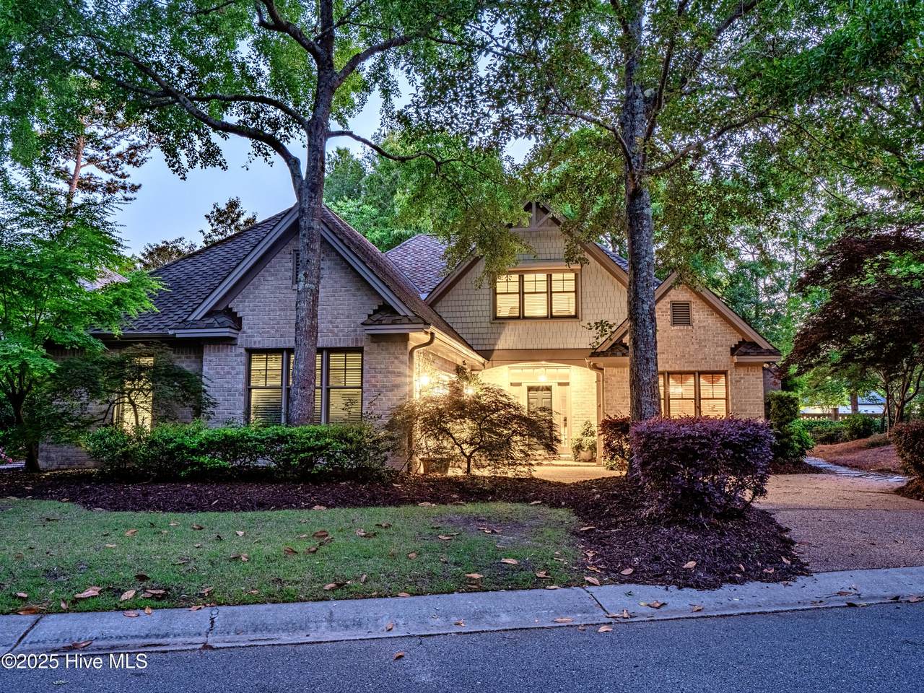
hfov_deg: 61.7
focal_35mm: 29
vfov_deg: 48.2
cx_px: 462
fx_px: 774
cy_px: 346
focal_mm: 14
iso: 200
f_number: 10
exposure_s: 1/1.25
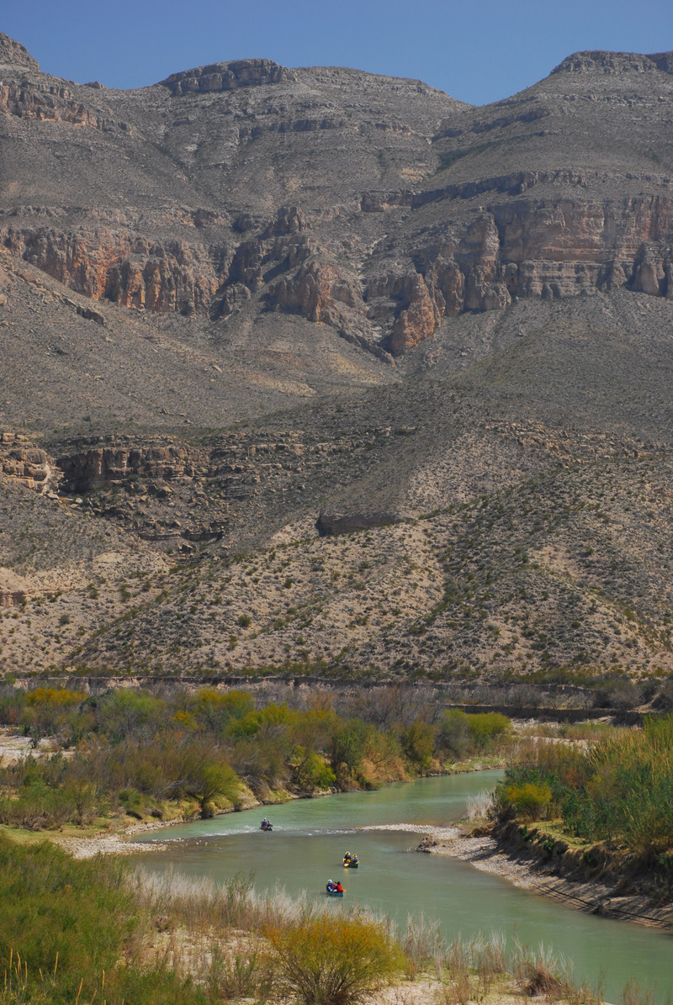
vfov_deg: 19.4
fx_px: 2936
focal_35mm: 105
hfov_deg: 13.1
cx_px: 336
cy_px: 502
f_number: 6.3
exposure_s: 1/160
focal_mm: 70
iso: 160
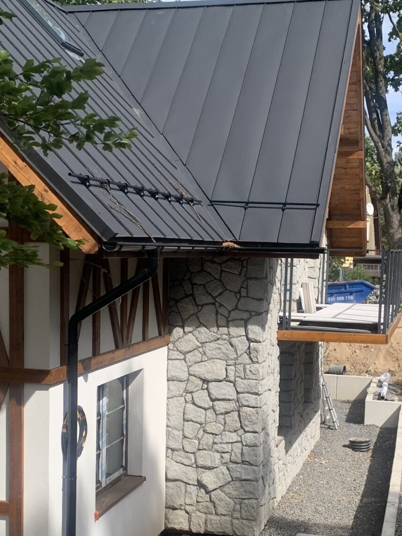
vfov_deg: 33.0
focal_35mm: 58
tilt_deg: -6.2
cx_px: 195
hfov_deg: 25.2
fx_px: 898
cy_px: 347
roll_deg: -1.5
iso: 25
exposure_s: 1/1718
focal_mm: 4.25
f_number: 1.8
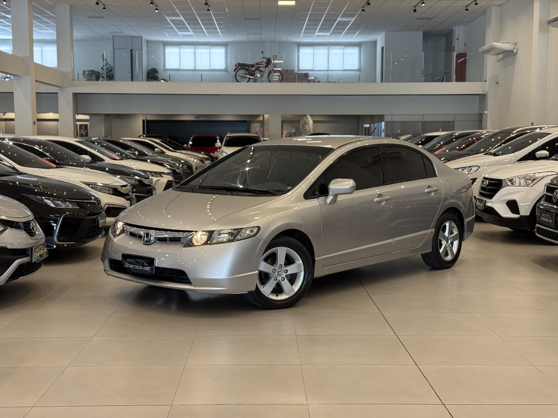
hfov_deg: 39.7
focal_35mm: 48
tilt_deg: -4.8
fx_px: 774
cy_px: 209
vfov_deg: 30.3
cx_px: 279
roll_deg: +0.1
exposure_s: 1/120
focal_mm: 6.76
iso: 200
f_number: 1.78
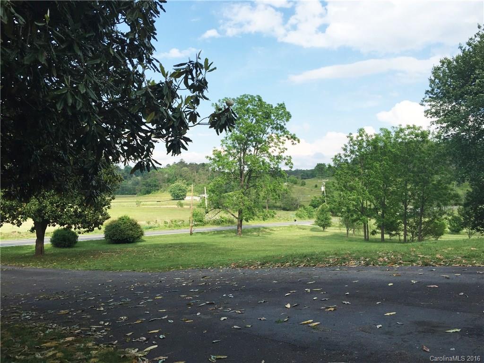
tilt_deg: +2.1
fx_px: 405
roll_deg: -2.3
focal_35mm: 29
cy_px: 182
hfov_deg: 61.7
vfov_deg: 48.2
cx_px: 242
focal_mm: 4.15
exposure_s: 1/1582
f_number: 2.2
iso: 32
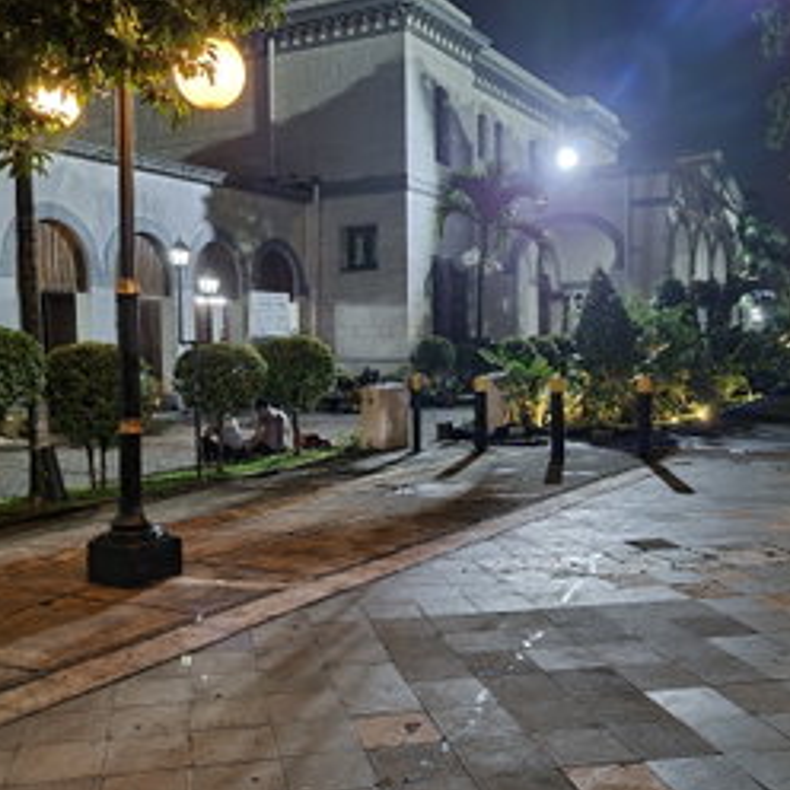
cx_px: 370
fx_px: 955
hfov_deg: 44.9
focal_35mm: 37
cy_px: 414
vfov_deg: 44.9
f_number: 1.8
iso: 500
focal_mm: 5.4
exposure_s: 1/17
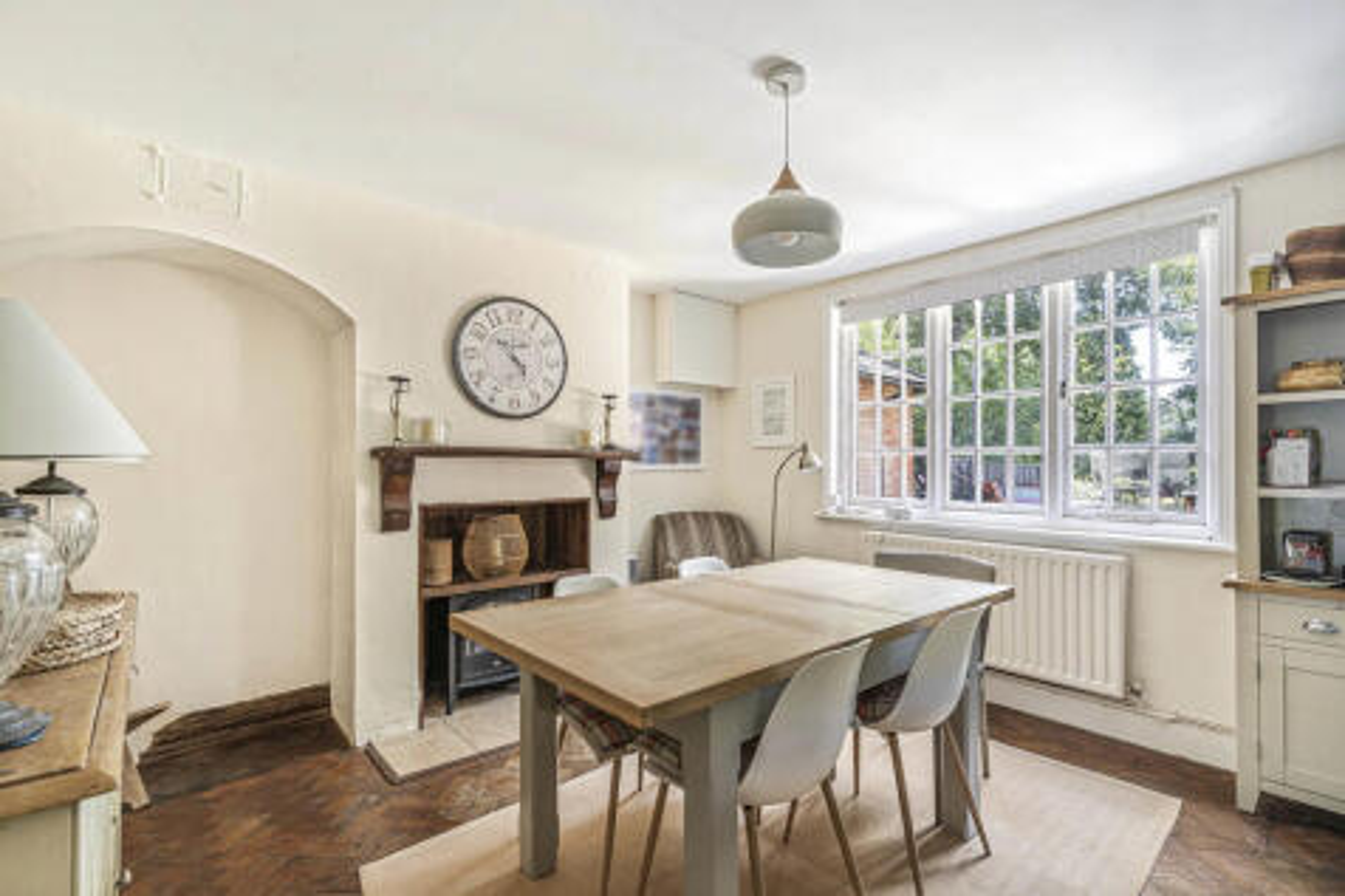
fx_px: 598
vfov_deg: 73.7
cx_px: 672
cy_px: 448
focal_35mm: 16
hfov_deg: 96.8
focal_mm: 16
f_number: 8
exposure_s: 1/5
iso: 250
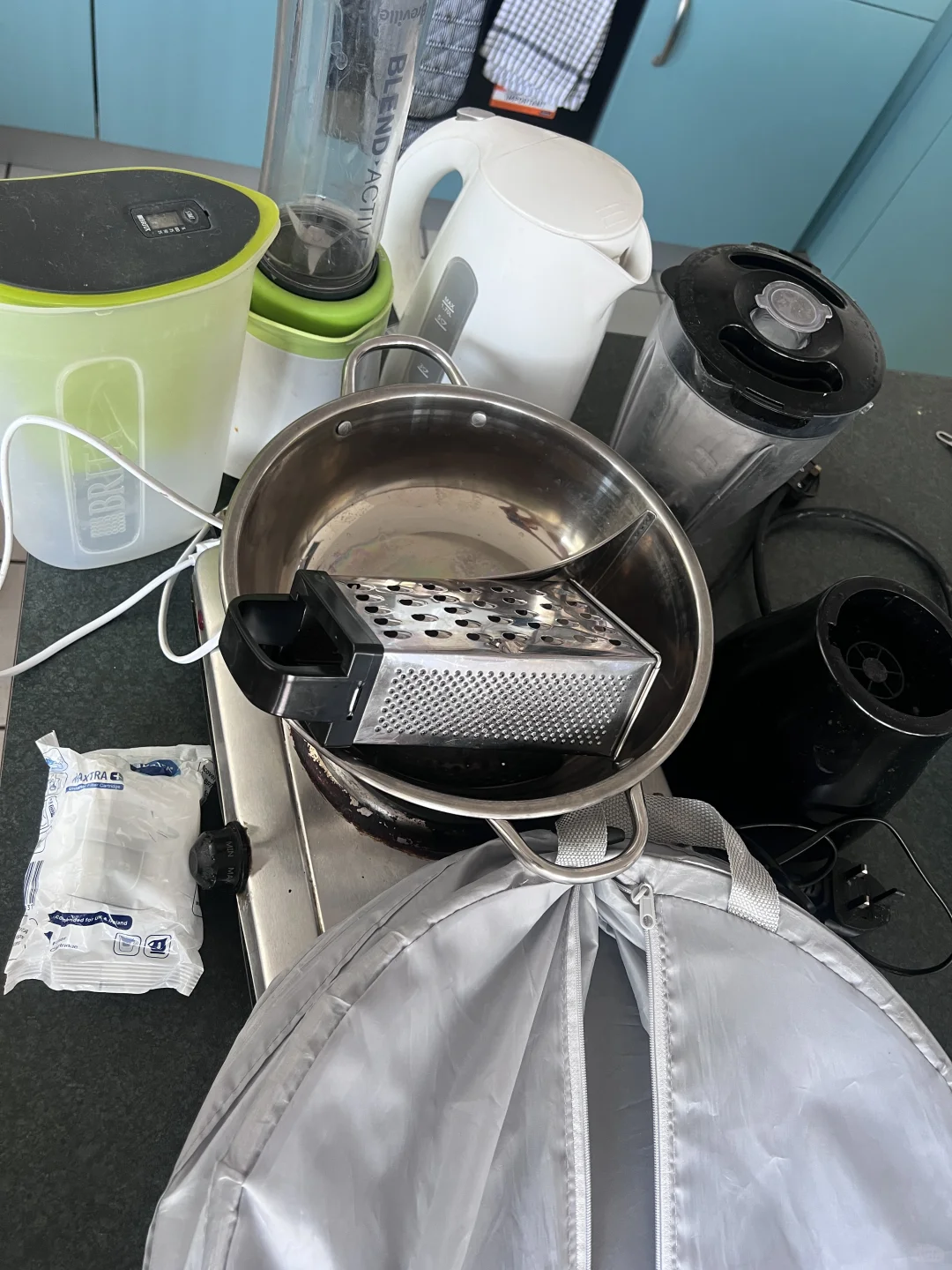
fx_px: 953
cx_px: 476
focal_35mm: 26
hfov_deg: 53.1
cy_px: 635
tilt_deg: -55.4
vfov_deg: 67.3
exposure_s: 1/85
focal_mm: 5.7
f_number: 1.5
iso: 125
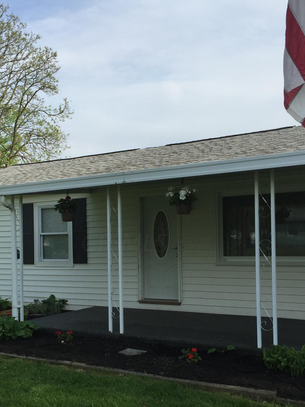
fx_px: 482
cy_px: 243
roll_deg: +1.3
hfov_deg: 35.0
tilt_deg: +0.4
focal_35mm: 41
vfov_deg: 45.5
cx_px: 125
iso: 32
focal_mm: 4.15
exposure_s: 1/1980
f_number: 2.2
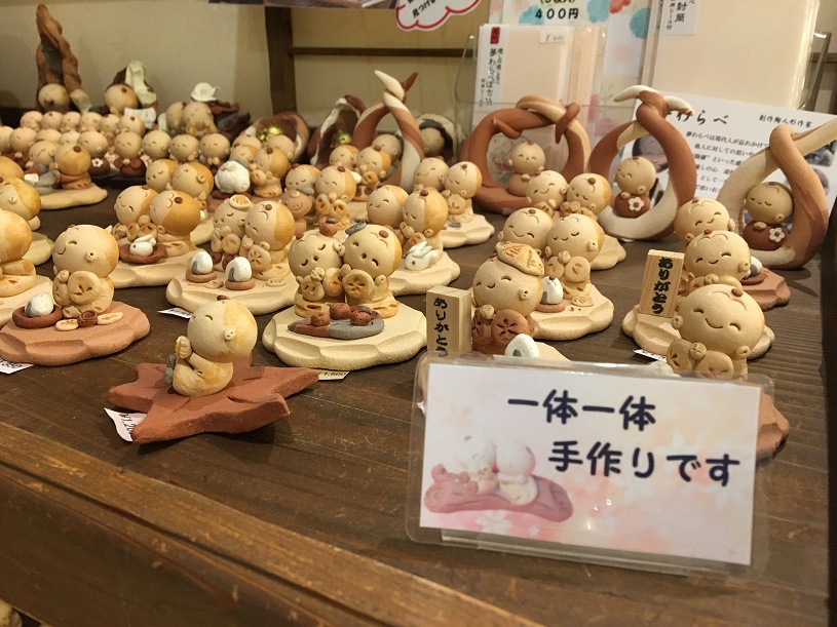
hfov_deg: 61.7
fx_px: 701
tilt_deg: -21.6
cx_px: 418
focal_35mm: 29
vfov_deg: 48.2
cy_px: 314
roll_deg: -0.2
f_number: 2.2
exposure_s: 1/30
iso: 125
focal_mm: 4.15
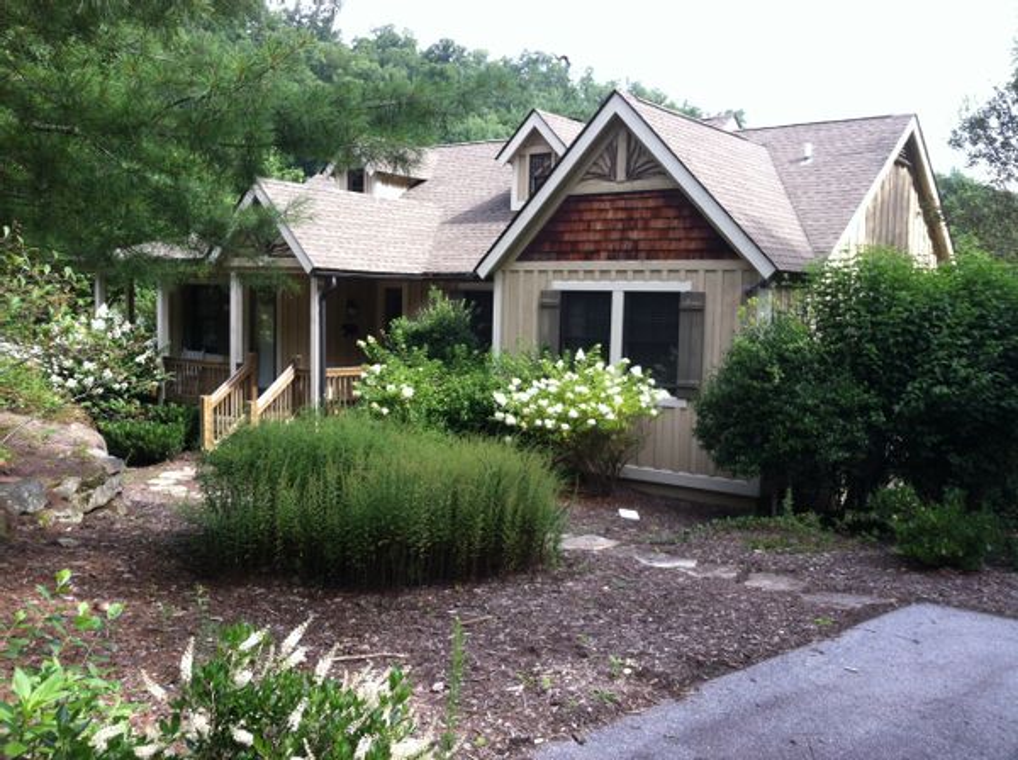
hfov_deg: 52.7
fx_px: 1028
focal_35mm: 35
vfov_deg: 40.6
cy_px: 380
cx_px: 509
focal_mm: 3.85
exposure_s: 1/227
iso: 80
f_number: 2.8
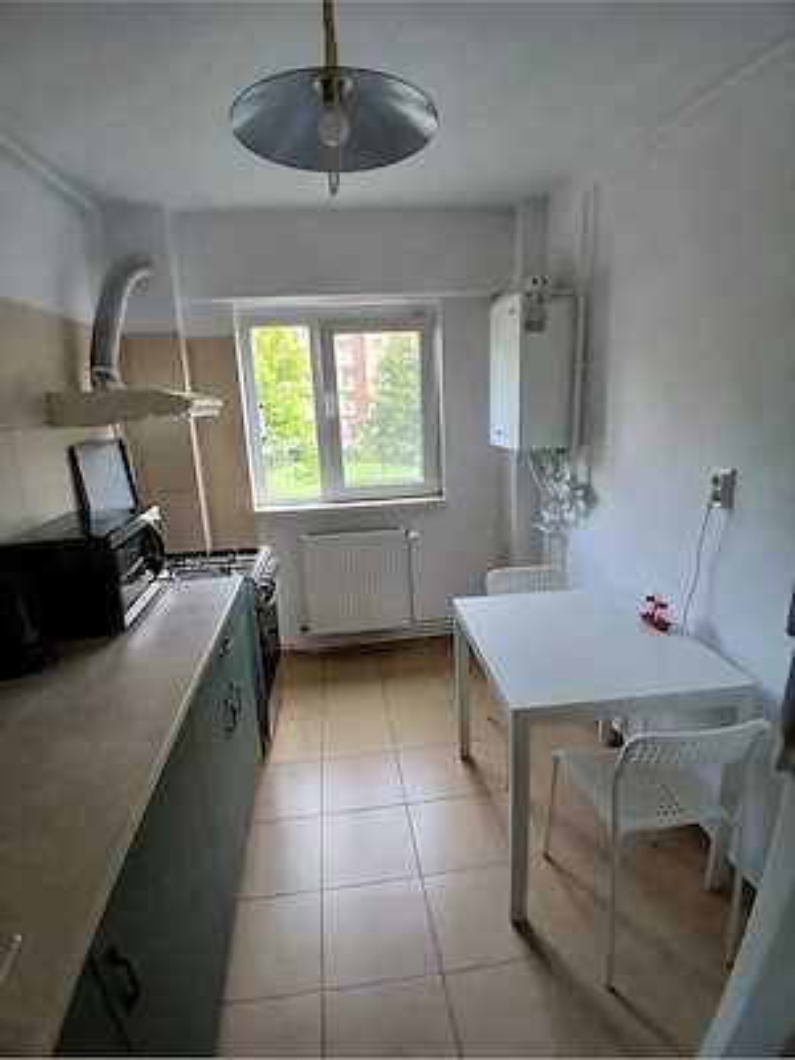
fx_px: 521
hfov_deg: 74.7
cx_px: 398
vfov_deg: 91.0
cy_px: 530
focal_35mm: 17
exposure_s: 1/33
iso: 125
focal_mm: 1.4
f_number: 2.2
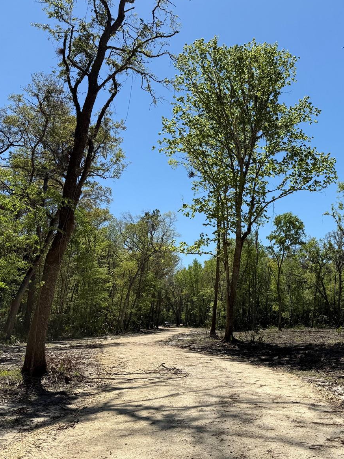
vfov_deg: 55.4
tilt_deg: +13.7
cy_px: 226
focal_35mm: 33
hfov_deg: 40.4
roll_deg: -2.6
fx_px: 437
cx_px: 294
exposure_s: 1/4975
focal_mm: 6.76
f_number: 1.78
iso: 80
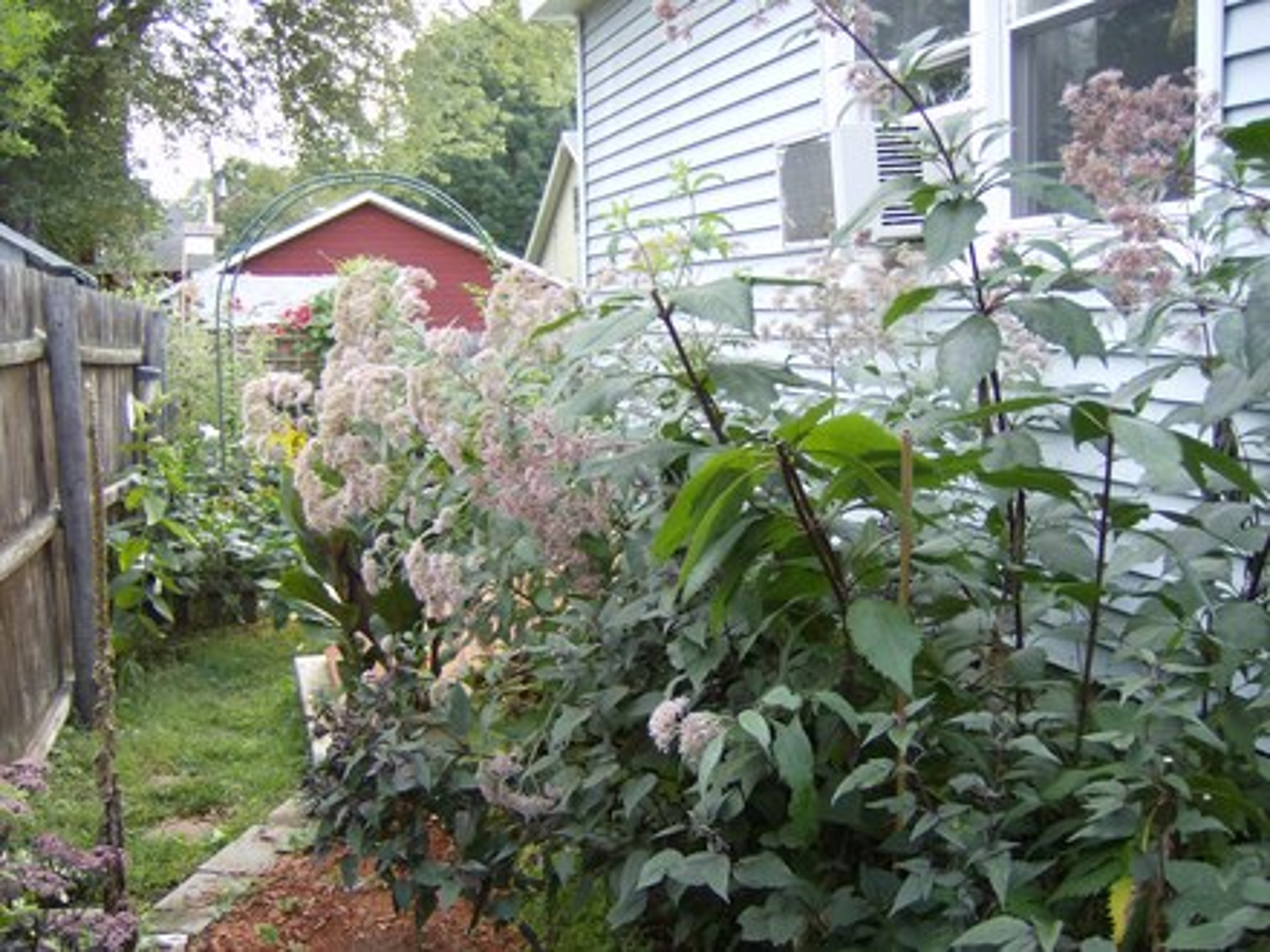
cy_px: 476
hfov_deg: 51.4
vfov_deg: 39.7
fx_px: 1321
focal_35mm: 36
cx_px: 635
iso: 146
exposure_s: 1/64
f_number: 2.8
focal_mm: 6
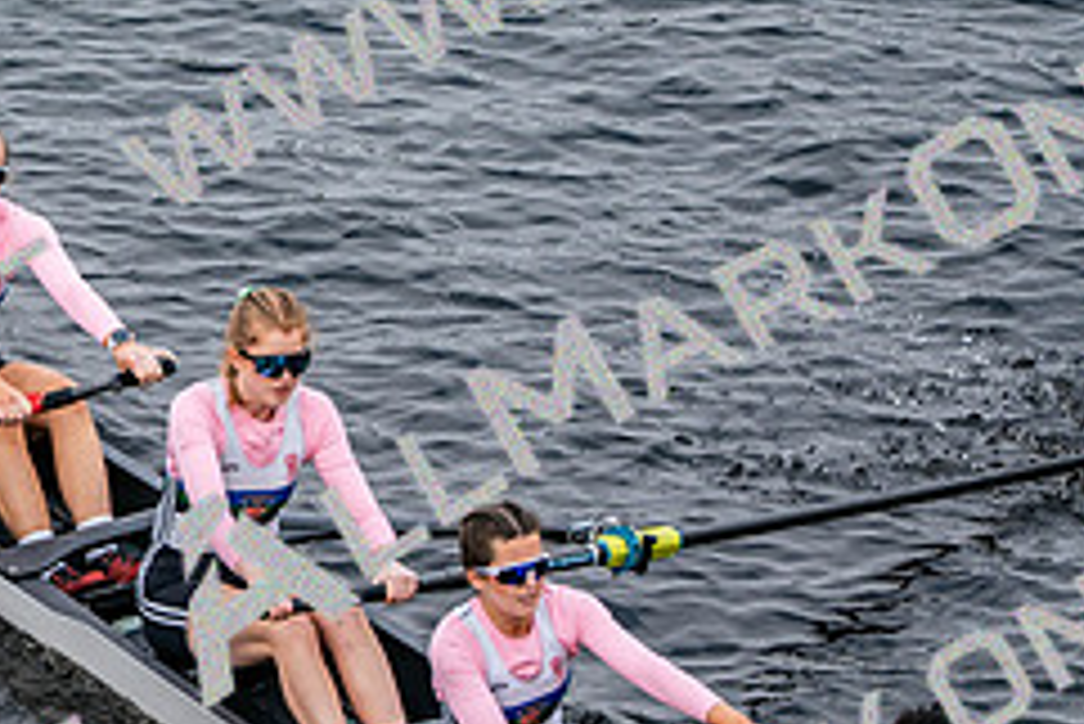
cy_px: 281
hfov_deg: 4.3
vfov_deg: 2.9
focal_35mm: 482
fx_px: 14522
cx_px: -207
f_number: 2.8
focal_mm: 200
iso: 320
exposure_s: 1/2000
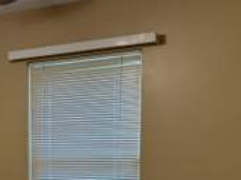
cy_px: 181
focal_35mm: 66
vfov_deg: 21.4
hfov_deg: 27.8
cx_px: 3
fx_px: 459
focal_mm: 6.76
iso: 250
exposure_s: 1/120
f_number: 1.78
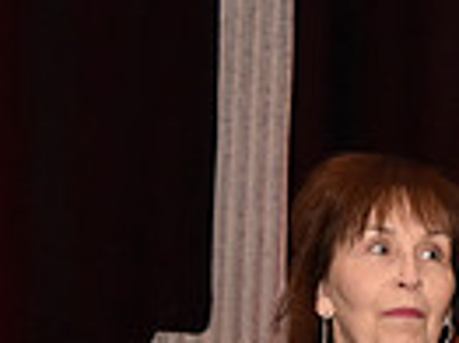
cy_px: 607
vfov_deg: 5.5
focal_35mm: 265
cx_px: 470
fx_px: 3511
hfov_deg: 7.4
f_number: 8
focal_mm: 62
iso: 1600
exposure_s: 1/60
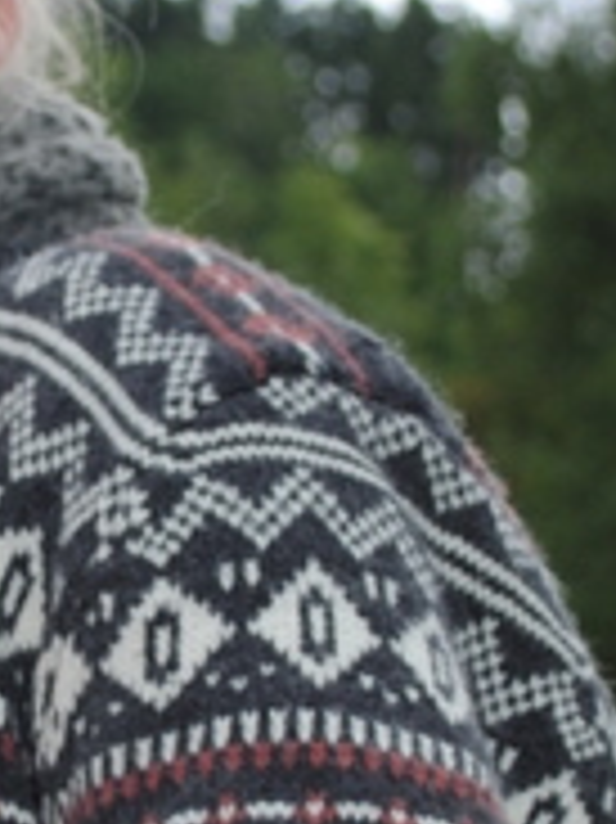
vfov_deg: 12.1
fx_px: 3896
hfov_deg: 9.0
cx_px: -76
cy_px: 437
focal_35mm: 164
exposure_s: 1/160
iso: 100
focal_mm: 26
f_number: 4.2
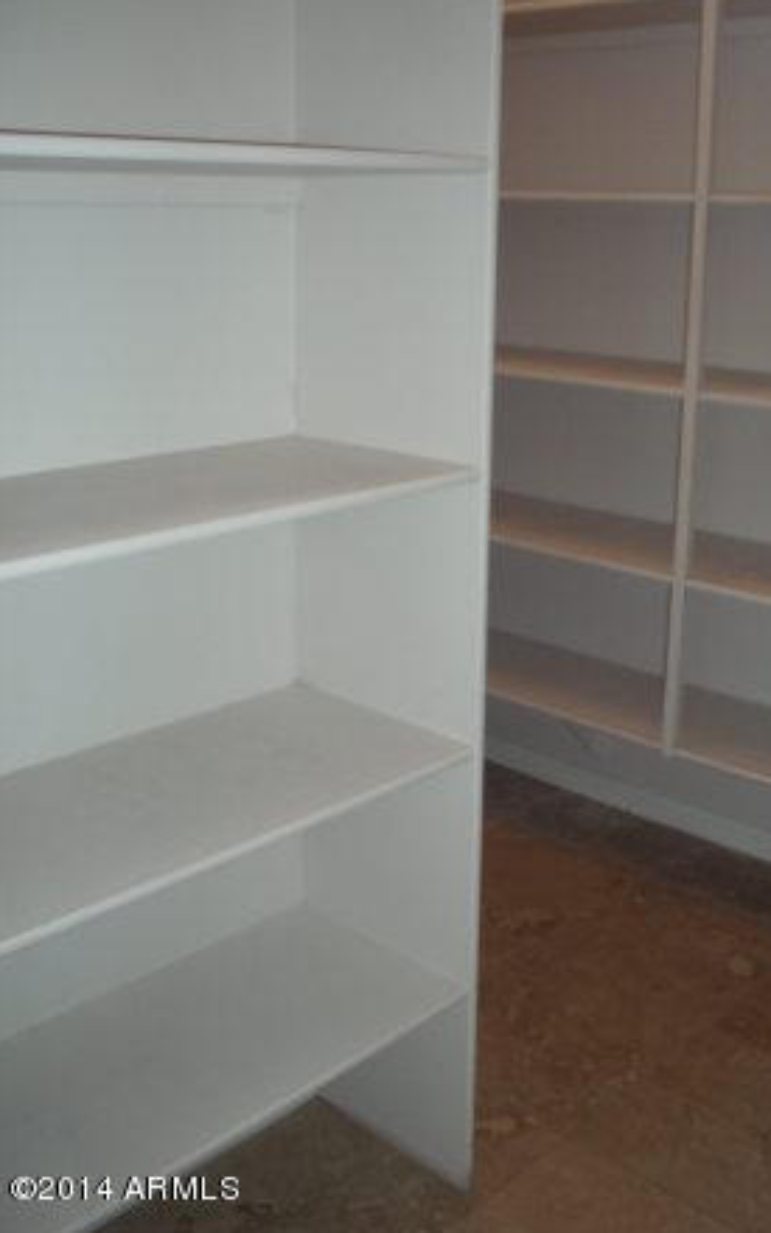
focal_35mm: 41
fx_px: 1378
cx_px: 465
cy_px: 614
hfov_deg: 31.2
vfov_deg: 48.2
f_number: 2.9
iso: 200
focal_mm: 6.3
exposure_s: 1/60
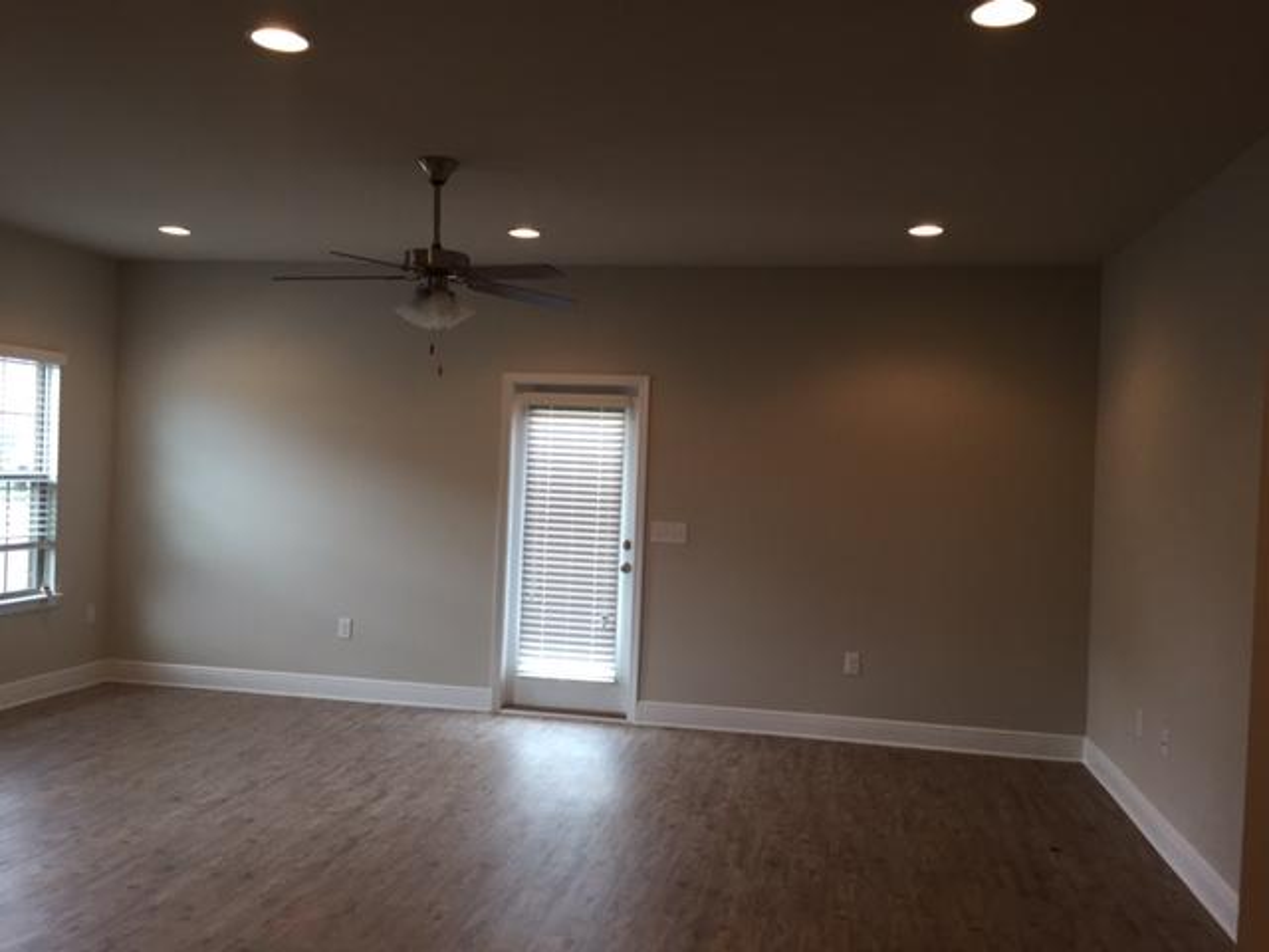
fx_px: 1063
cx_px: 634
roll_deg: -2.1
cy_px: 476
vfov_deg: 48.2
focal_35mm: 29
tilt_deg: -0.6
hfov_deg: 61.7
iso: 40
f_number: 2.2
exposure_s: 1/30
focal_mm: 4.15
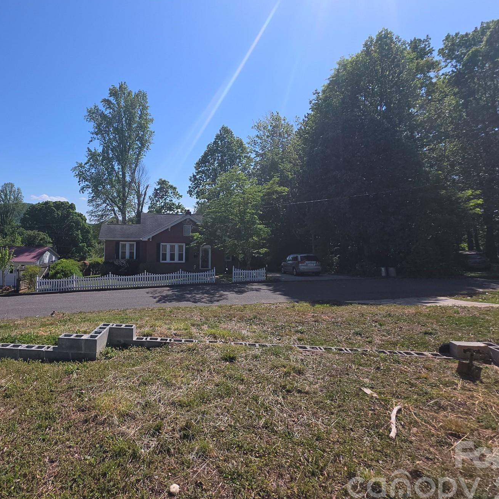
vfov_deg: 80.5
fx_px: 294
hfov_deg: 79.2
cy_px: 223
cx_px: 186
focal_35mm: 18
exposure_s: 1/1497
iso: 20
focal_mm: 2.2
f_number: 1.9
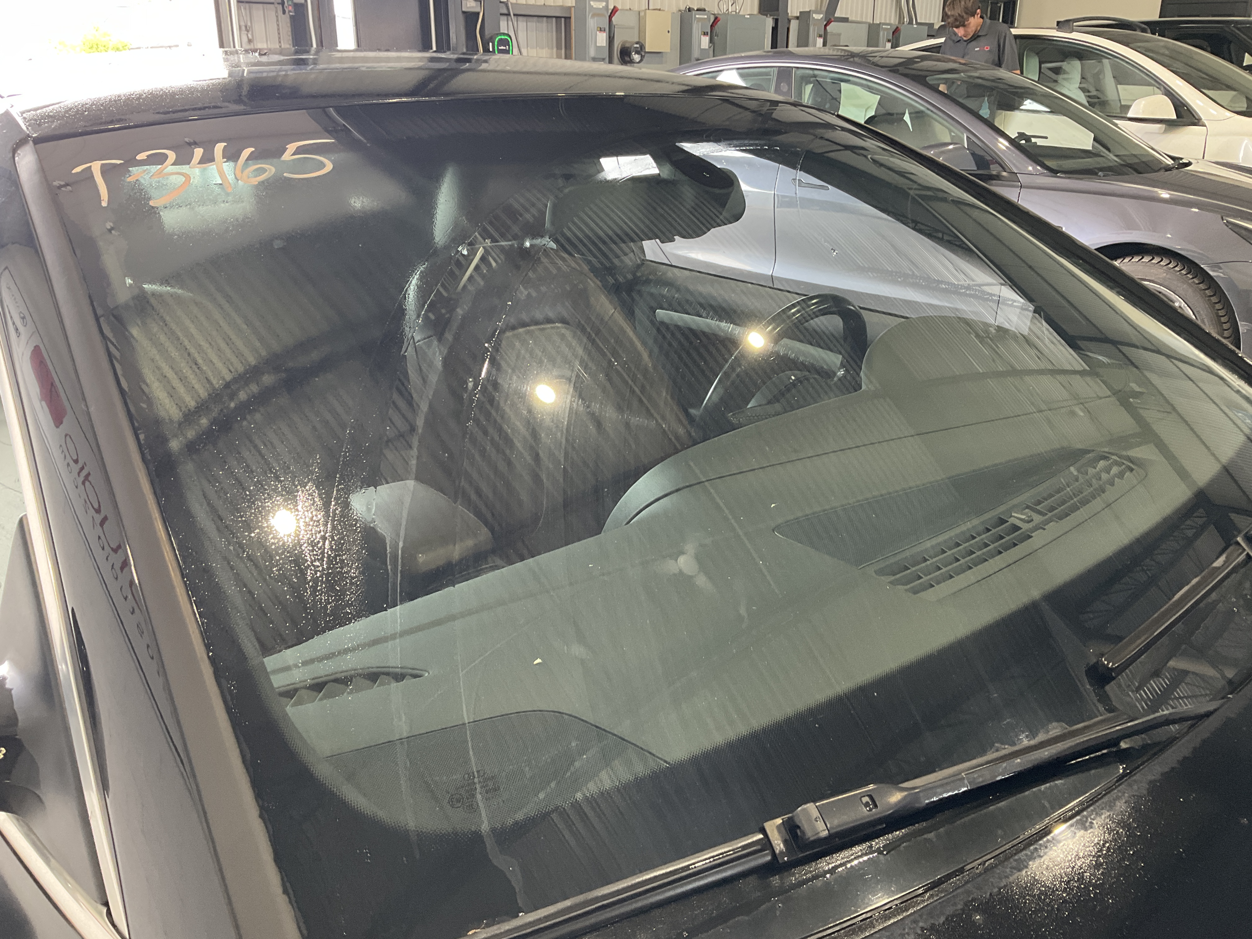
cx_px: 626
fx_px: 1049
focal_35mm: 29
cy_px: 470
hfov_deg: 61.7
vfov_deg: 48.2
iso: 80
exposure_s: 1/60
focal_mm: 3
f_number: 1.8
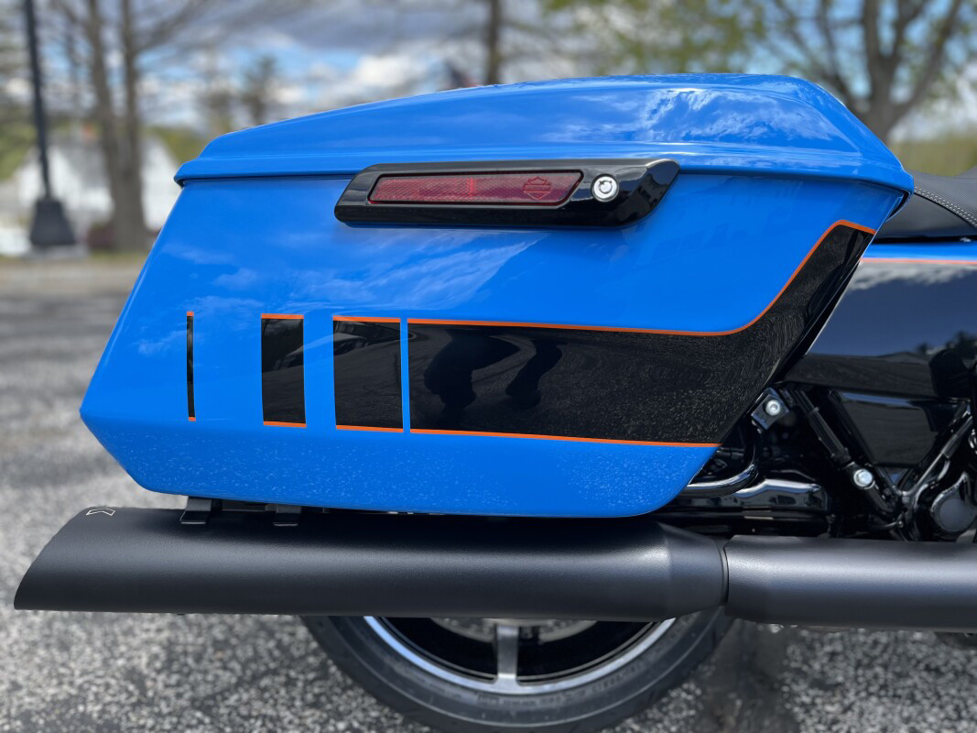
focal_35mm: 26
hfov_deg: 67.3
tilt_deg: -16.6
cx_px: 488
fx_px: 734
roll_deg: -2.5
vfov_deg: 53.1
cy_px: 366
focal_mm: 5.1
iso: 50
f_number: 1.6
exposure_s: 1/1086
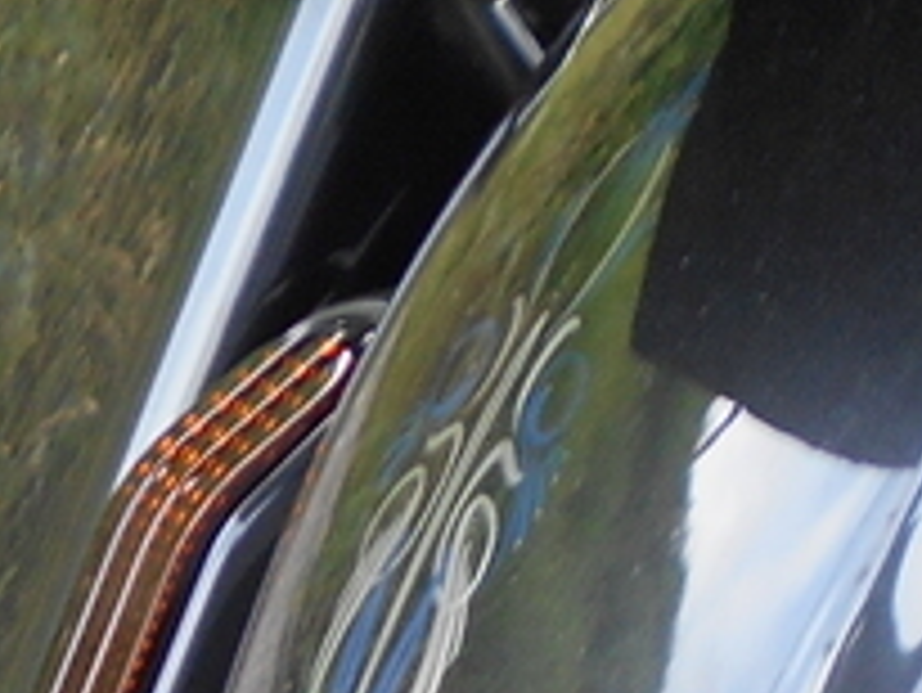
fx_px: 5303
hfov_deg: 9.9
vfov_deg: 7.0
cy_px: 1656
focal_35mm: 199
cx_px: 823
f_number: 3.6
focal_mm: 5.8
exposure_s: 1/30
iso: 80
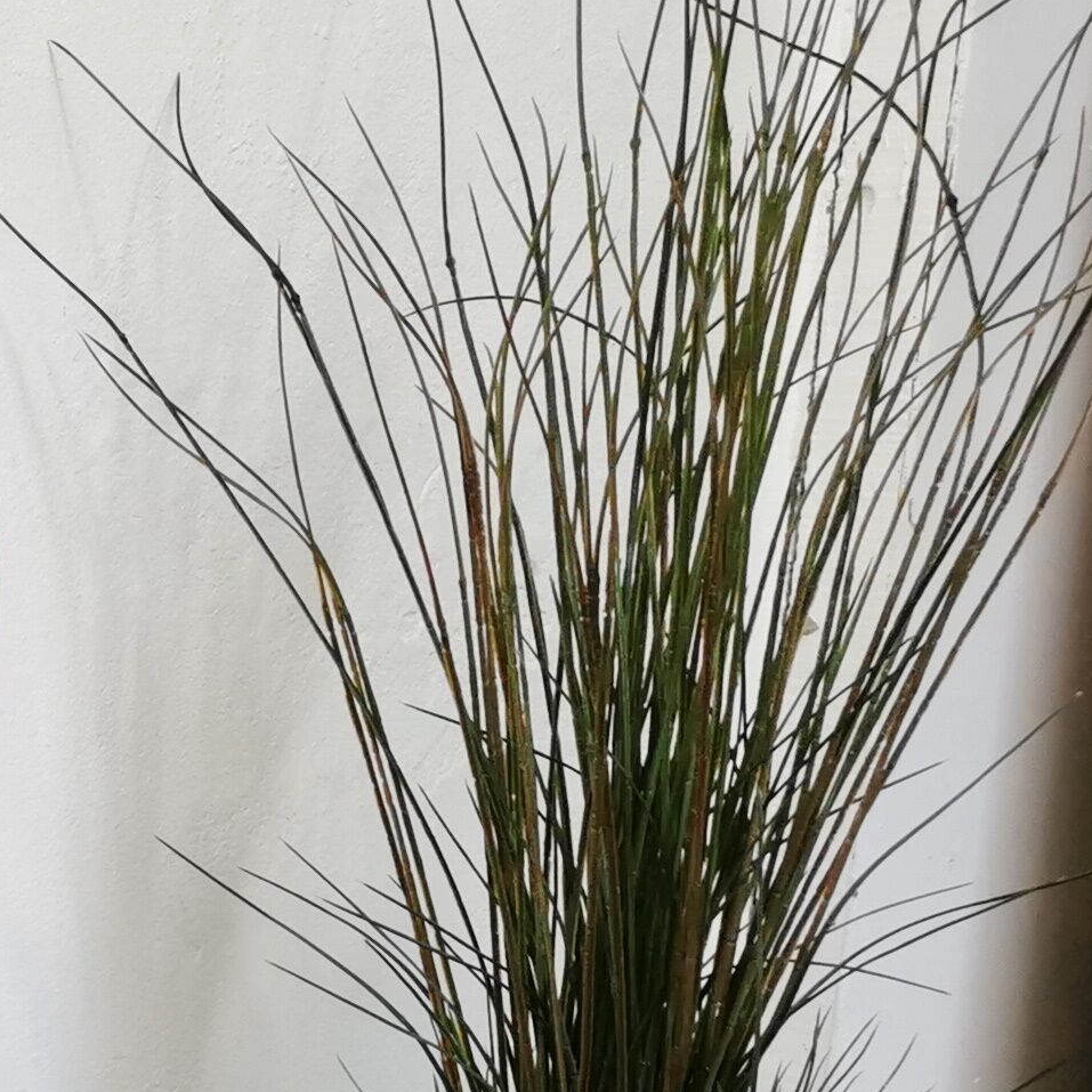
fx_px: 3248
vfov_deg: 18.2
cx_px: -956
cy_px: 1289
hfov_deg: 15.8
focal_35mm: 91
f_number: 1.8
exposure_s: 1/100
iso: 125
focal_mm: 5.58
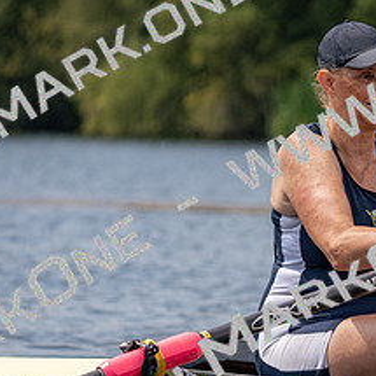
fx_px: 5628
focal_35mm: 458
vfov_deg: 3.8
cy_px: 195
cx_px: 442
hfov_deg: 3.8
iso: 250
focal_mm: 200
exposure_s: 1/1600
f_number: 5.6
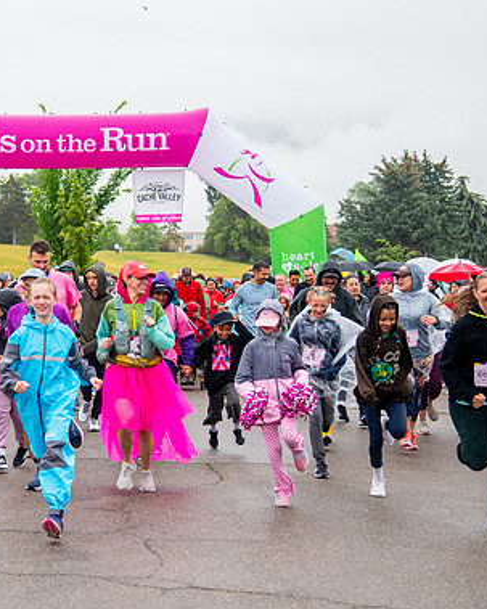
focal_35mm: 82
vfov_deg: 23.3
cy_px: 291
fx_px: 1478
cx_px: 58
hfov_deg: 18.4
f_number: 4
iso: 1600
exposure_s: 1/1250
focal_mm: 52
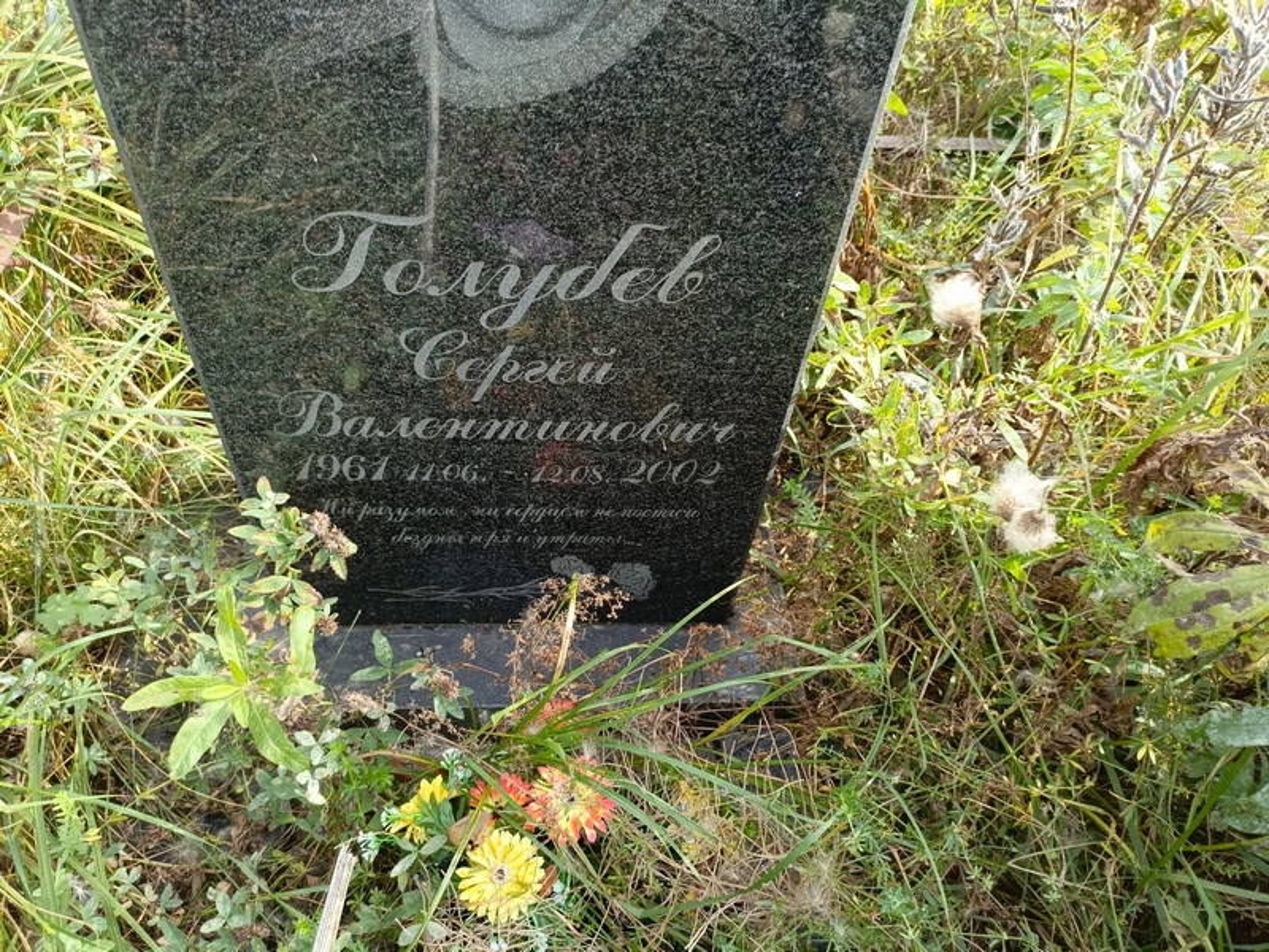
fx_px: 916
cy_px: 476
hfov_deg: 69.4
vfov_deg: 54.9
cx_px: 634
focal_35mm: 25
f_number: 1.69
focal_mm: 4.76
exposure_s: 1/139
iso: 112
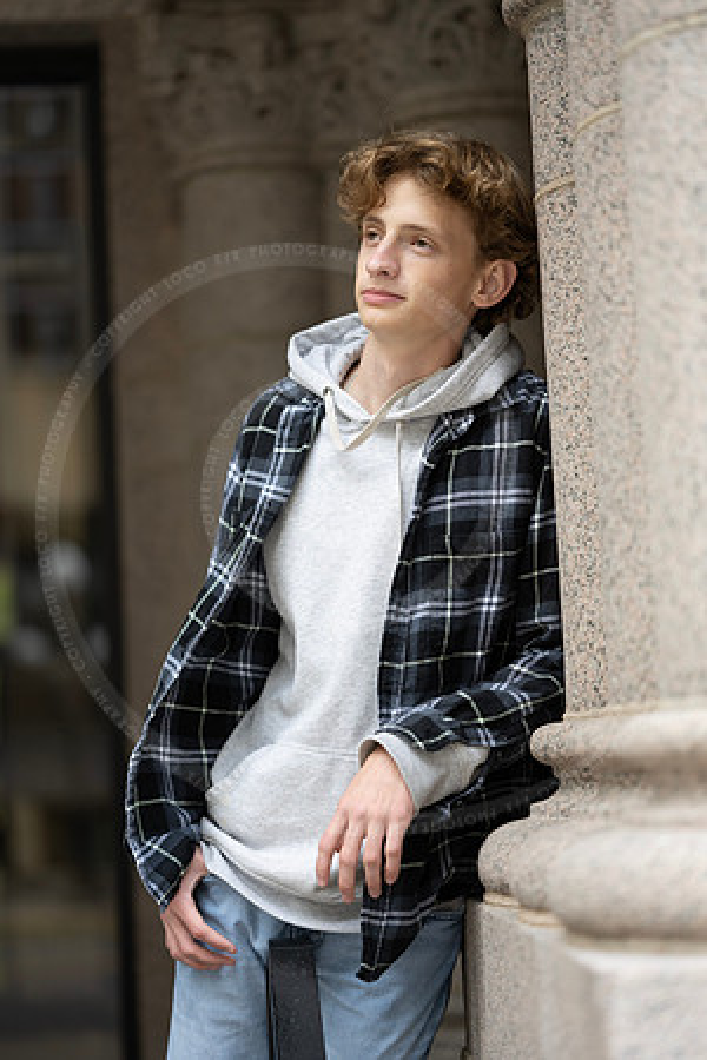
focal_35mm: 85
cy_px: 530
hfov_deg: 16.1
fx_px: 2504
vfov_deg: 23.9
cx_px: 354
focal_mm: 85
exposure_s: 1/200
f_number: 1.8
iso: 160
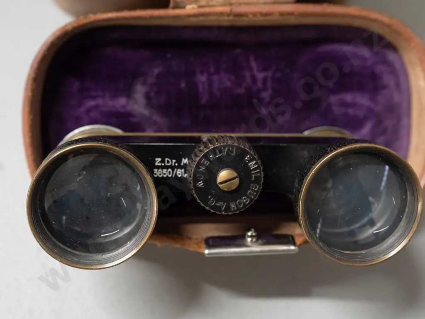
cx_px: 212
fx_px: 810
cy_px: 160
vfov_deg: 22.3
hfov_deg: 29.4
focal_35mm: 66
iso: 3200
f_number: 5.6
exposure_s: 1/40
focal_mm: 33
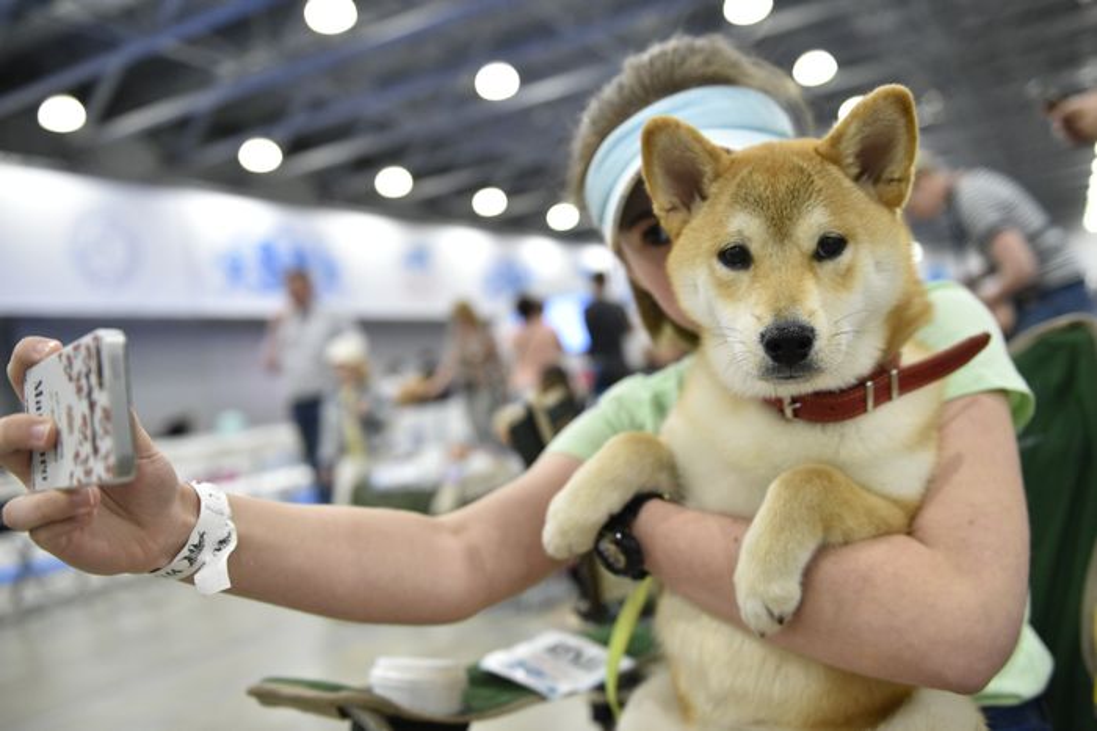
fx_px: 1036
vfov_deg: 38.8
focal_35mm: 34
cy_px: 366
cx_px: 548
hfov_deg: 55.8
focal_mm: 34
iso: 3200
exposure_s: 1/160
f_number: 2.8
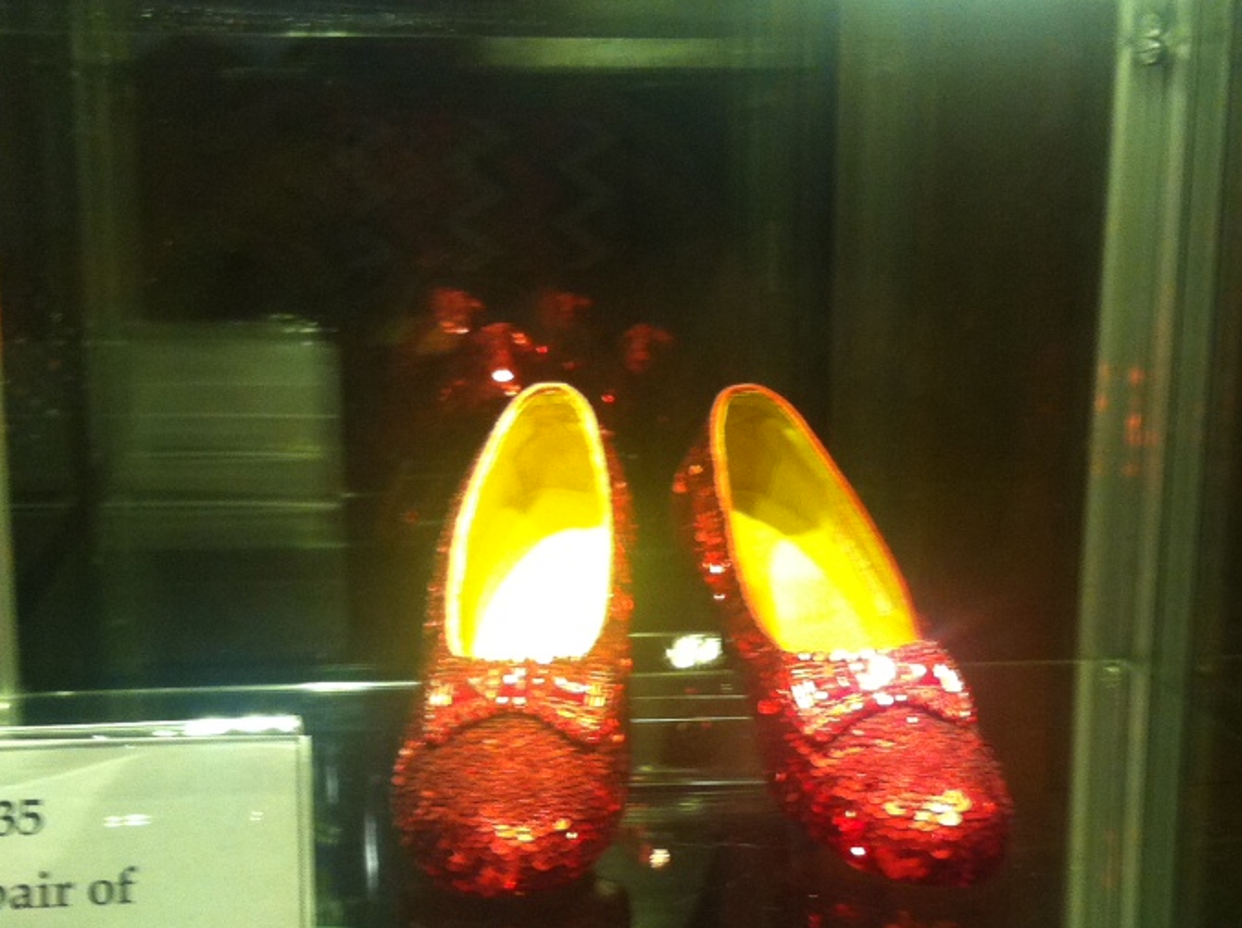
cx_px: 648
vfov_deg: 21.7
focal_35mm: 67
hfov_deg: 29.0
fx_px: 2401
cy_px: 660
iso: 160
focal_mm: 3.85
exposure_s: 1/15
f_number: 2.8
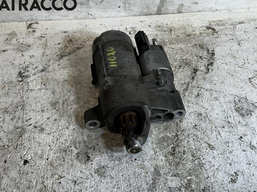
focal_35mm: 49
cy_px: 95
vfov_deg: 29.7
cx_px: 129
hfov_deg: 38.9
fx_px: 364
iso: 64
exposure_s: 1/100
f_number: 1.78
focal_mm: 6.86
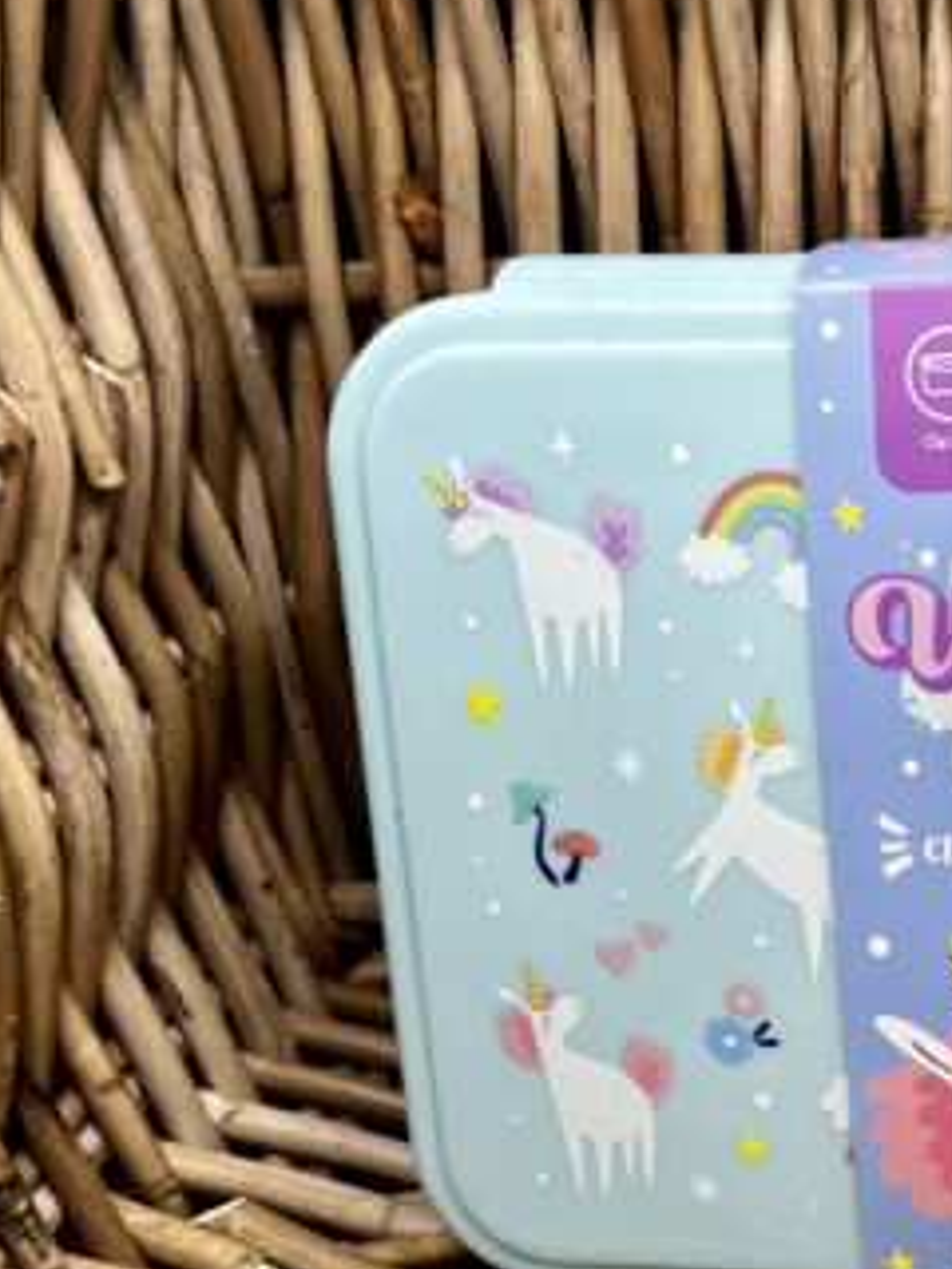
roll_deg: +3.3
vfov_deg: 29.2
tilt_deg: -32.7
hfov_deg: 21.5
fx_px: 2383
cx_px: 1023
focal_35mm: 65
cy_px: 1015
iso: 50
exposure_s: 1/486
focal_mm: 5.7
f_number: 1.5
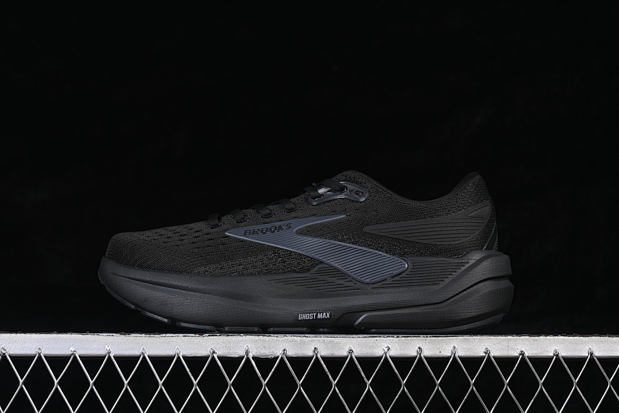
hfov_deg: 27.0
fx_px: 1289
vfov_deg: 18.2
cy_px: 206
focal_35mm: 75
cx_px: 310
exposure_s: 1/60
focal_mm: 50
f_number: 6.3
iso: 160
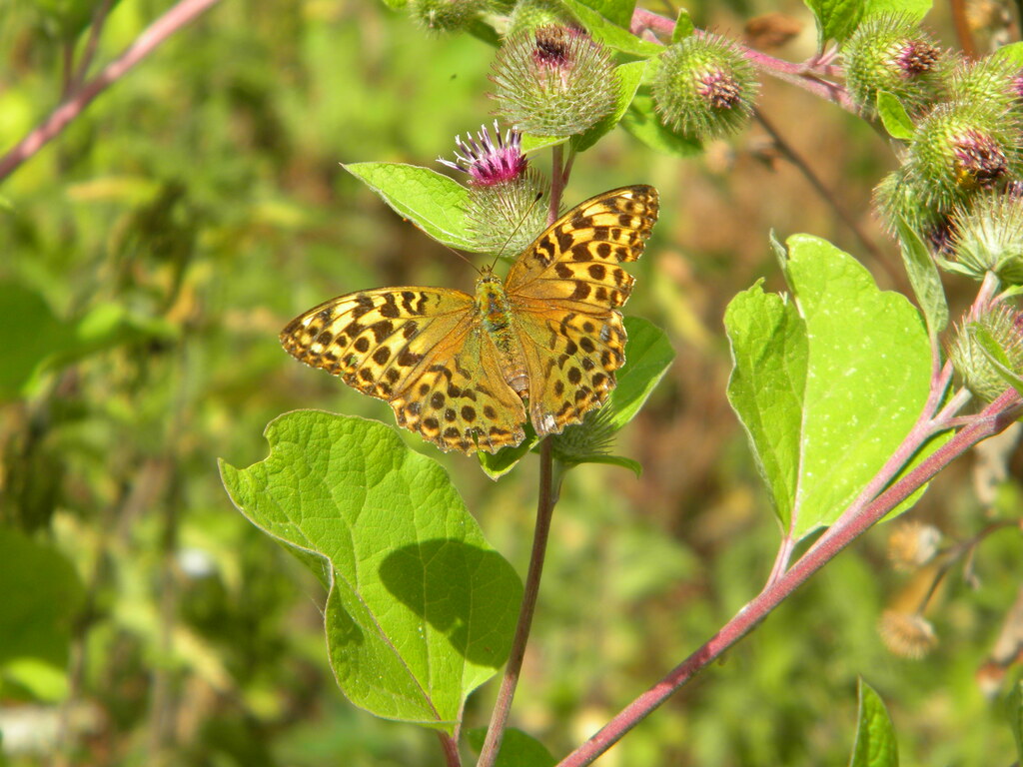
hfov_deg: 10.8
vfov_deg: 8.1
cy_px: 384
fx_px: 5408
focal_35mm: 183
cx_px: 512
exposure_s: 1/265
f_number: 5.2
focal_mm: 33.1
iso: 80
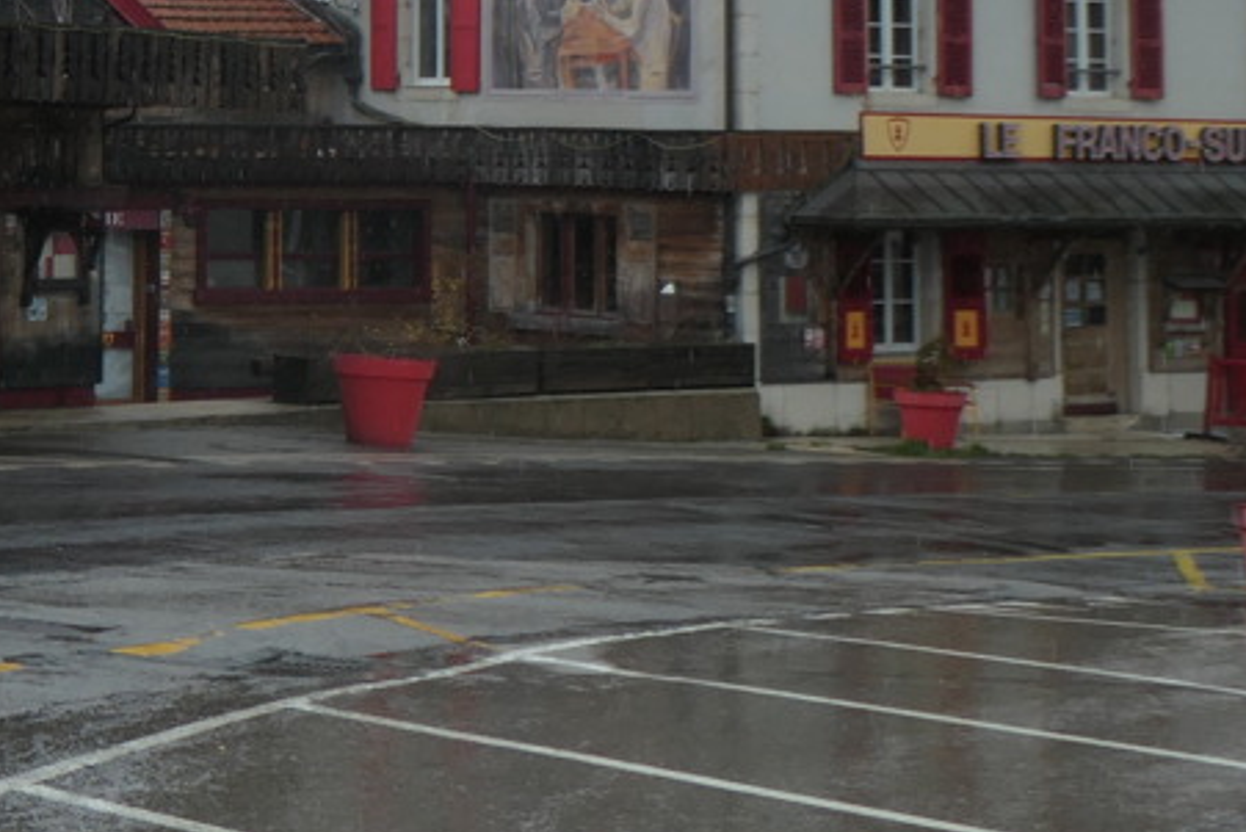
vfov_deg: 11.8
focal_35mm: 113
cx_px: -61
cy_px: -287
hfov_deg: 17.6
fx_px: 3912
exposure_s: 1/640
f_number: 3.7
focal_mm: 12.5
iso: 200
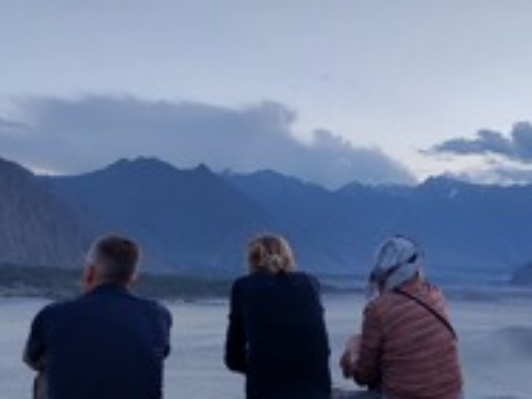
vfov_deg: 28.5
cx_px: 328
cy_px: 238
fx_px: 784
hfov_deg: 37.3
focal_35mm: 51
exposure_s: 1/120
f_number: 1.8
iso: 80
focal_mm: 5.23
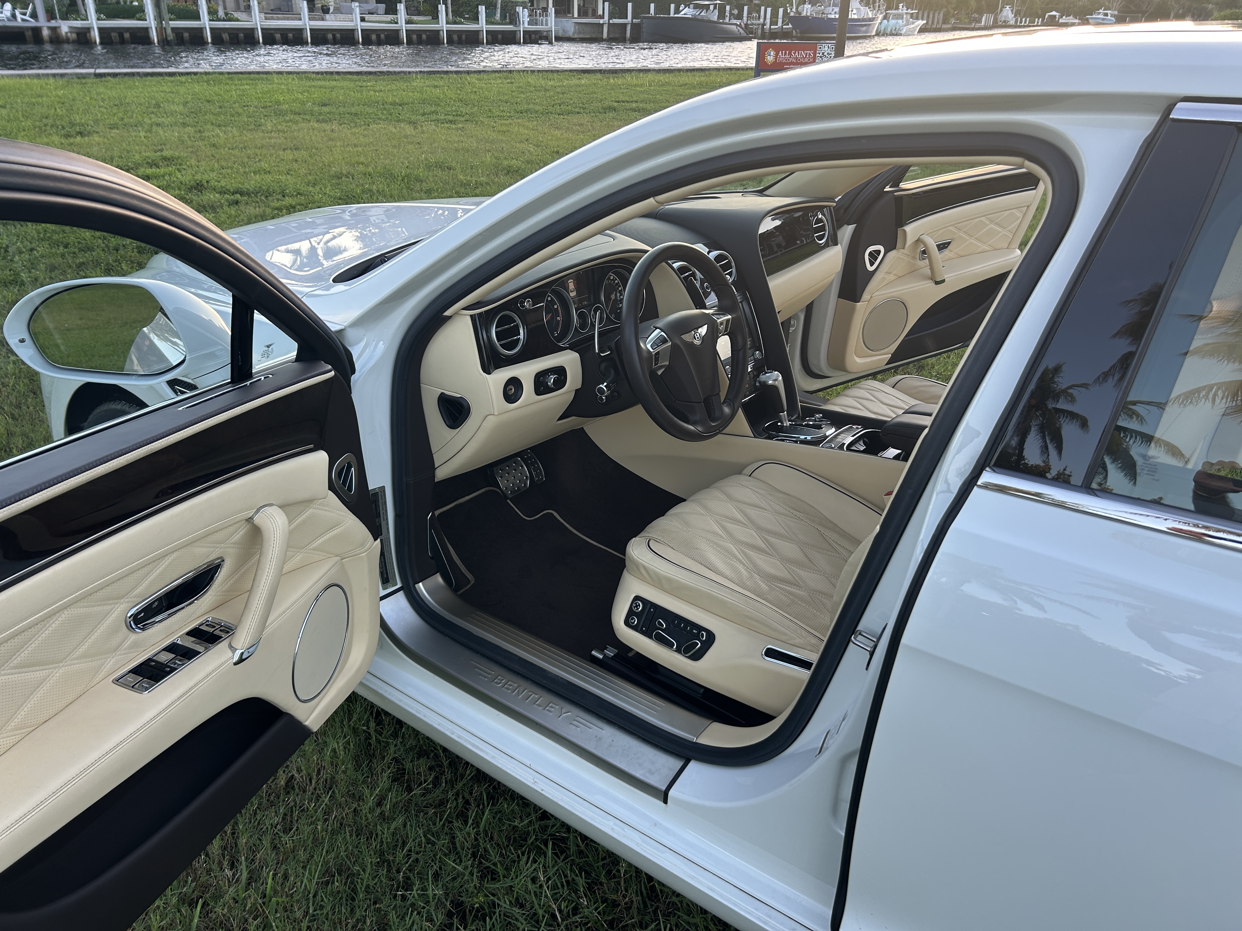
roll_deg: -1.0
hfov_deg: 67.3
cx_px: 621
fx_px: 933
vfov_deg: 53.1
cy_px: 466
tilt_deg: -25.8
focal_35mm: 26
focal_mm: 5.7
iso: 40
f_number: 1.5
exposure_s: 1/191
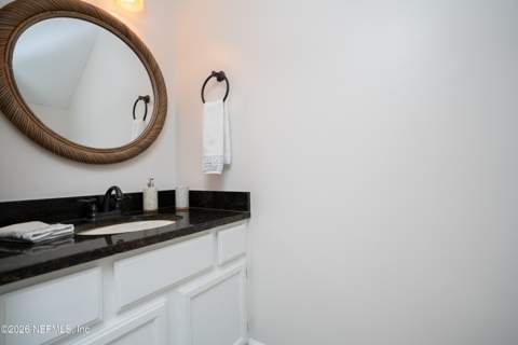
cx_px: 259
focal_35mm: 16
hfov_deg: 96.7
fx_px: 230
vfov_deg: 73.7
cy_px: 172
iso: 250
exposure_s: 1/80
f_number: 5
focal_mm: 16
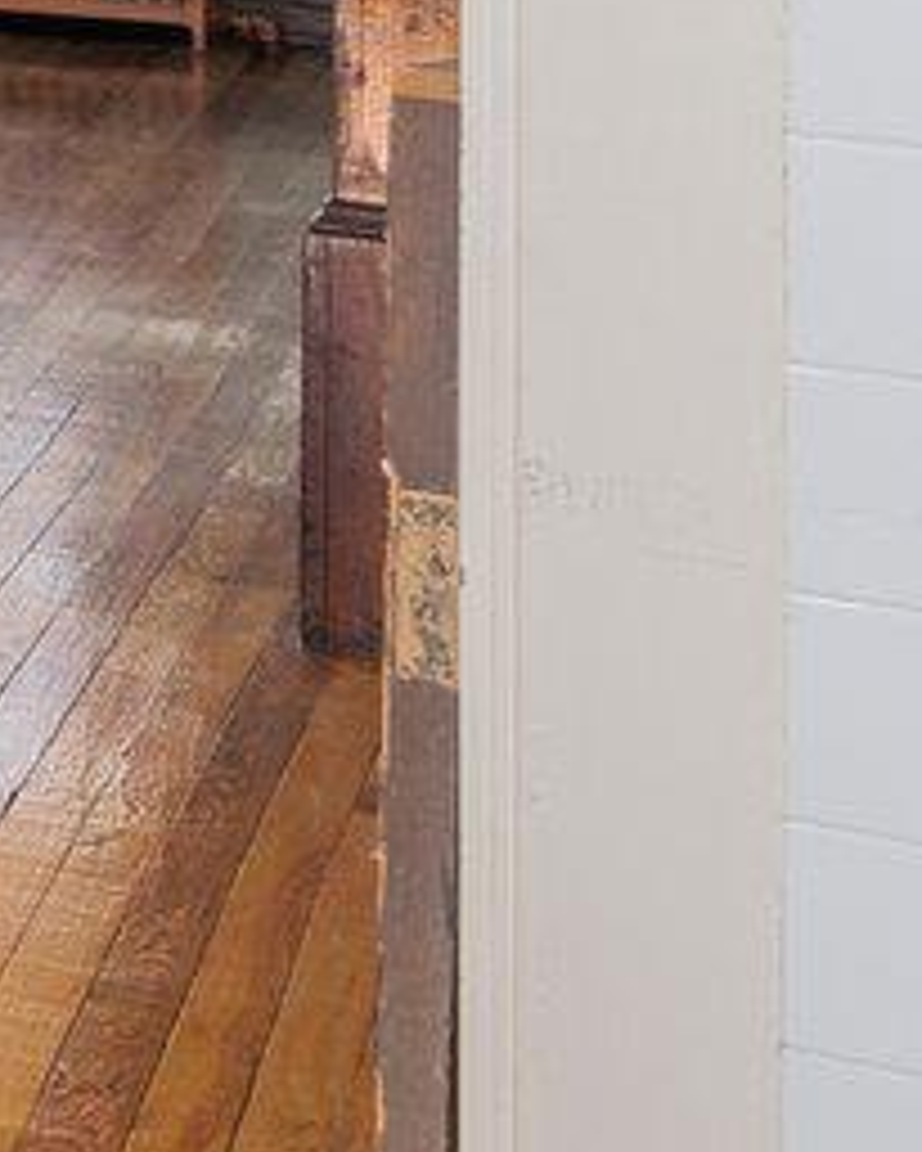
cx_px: -3283
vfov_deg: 14.9
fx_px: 4091
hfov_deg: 7.0
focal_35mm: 120
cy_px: -560
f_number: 7.1
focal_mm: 16
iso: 320
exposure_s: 1/20
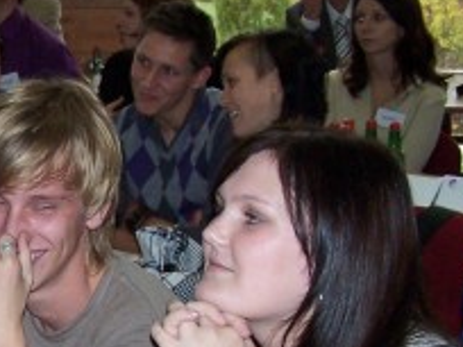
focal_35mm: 119
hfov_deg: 16.1
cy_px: 347
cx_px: -50
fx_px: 1592
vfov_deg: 12.3
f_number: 2.8
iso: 140
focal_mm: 6.3
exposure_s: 1/60
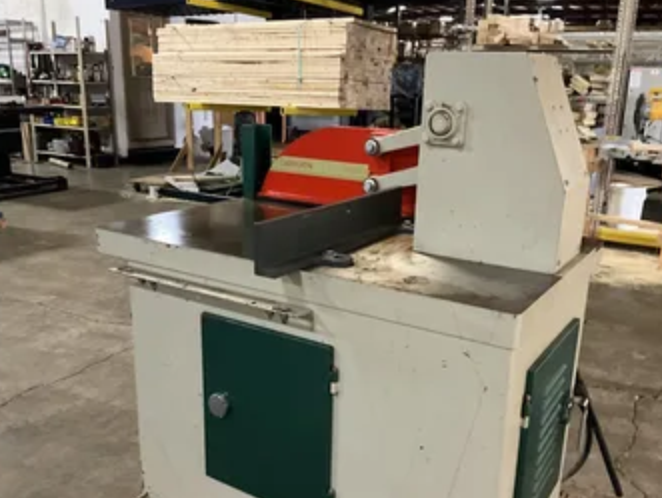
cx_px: 338
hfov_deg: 52.6
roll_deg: -1.3
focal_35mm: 35
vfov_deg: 40.7
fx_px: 670
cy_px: 280
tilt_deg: -16.6
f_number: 1.8
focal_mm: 3
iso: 320
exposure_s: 1/40
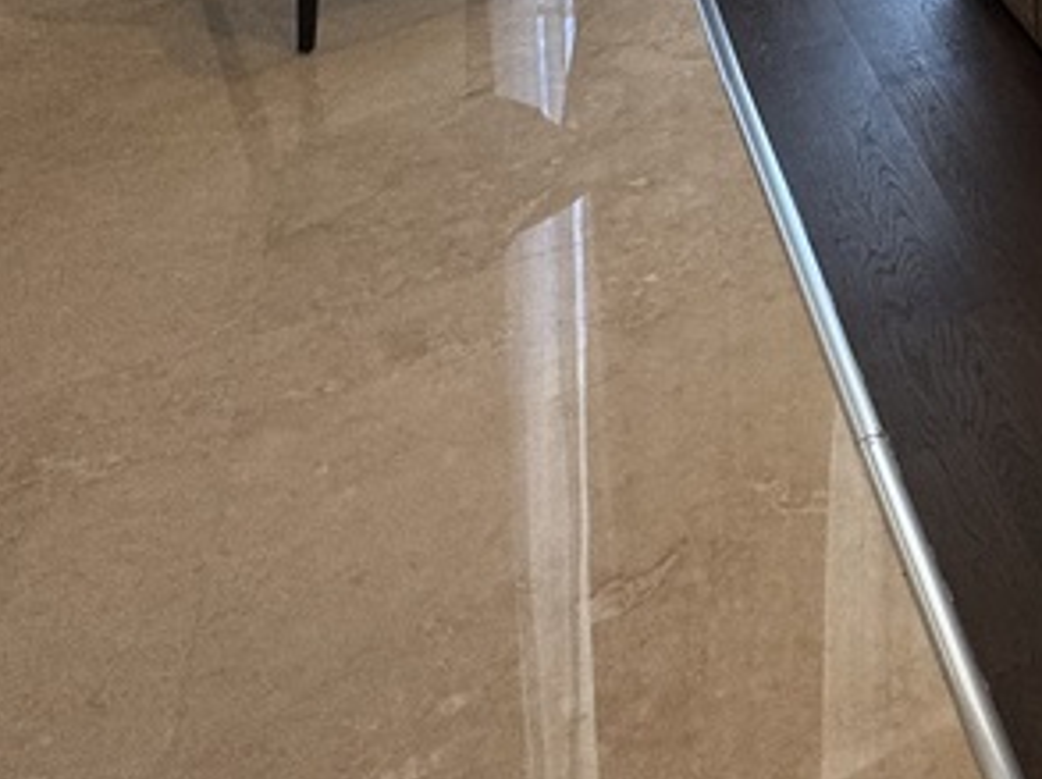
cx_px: 1391
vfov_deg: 21.6
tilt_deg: -4.5
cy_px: -551
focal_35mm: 49
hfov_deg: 30.0
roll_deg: -2.2
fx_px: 1473
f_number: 2.2
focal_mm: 2.22
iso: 100
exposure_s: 1/99
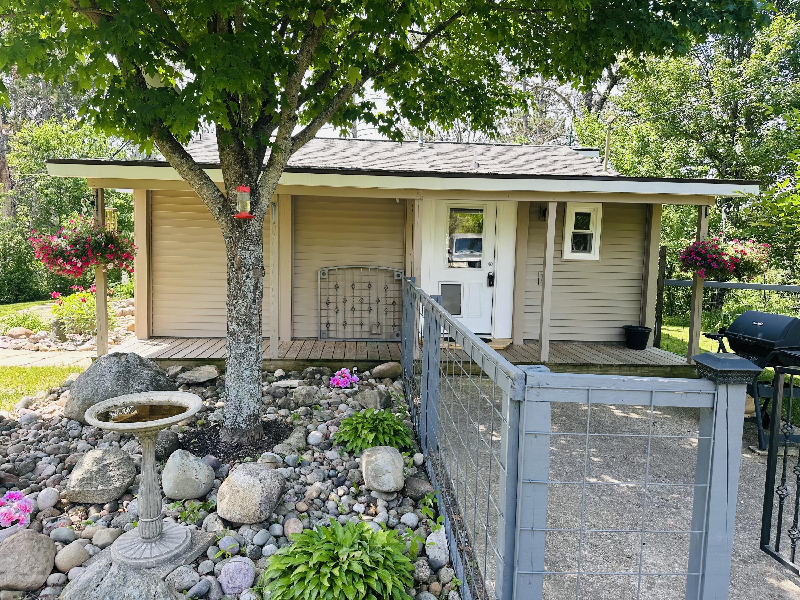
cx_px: 400
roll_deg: -1.1
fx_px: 555
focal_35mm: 24
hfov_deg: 71.6
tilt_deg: -3.6
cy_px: 300
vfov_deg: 56.8
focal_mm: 6.86
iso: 80
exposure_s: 1/508
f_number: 1.78
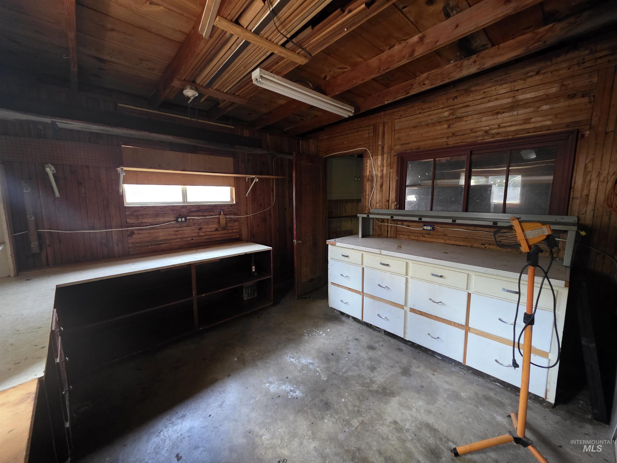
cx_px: 308
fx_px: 232
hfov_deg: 106.2
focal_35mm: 13
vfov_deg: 89.9
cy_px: 232
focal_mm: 2.2
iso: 800
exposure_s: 1/60
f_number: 1.9
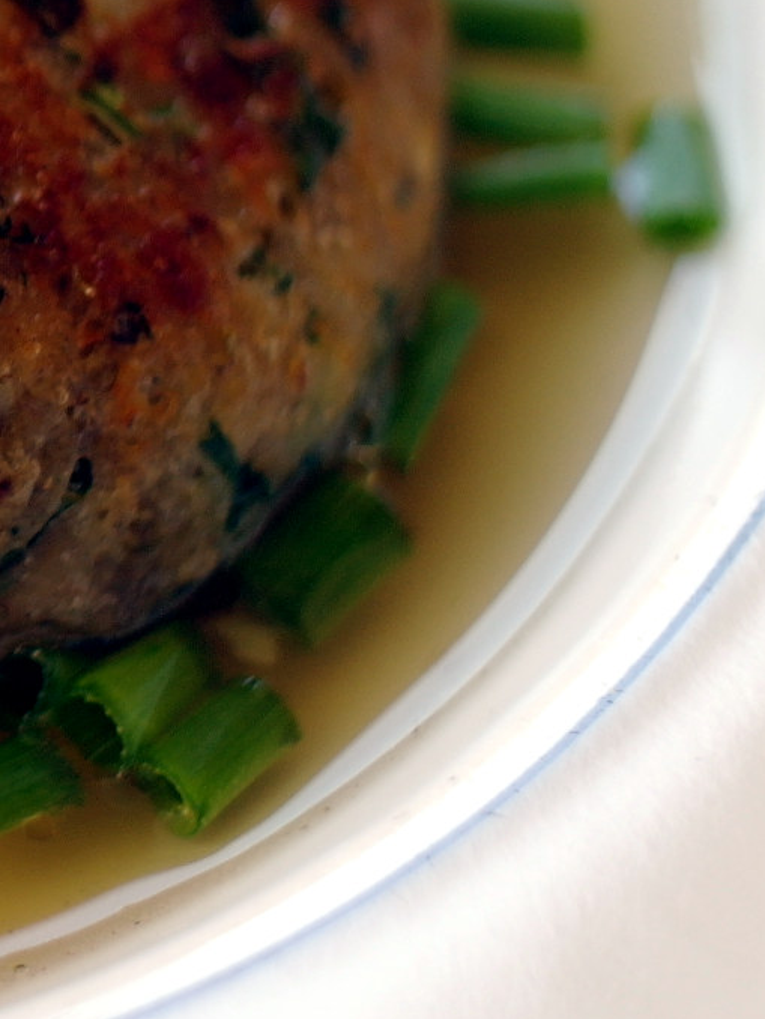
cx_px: -839
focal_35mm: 163
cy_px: -44
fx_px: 4800
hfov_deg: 8.6
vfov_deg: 12.0
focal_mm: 30
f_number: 2.2
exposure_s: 1/350
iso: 100
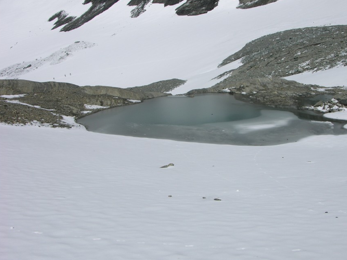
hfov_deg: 44.7
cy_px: 128
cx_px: 196
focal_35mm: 42
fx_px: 421
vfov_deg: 34.4
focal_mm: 8.9
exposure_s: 1/410
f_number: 8
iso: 50
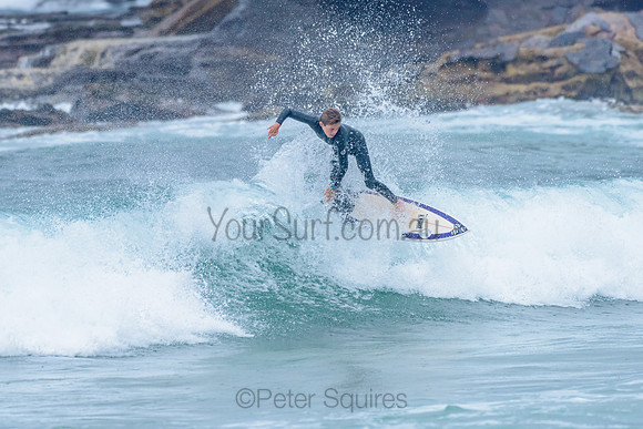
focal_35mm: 628
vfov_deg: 2.2
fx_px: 11214
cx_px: 255
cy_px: 170
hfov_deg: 3.3
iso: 800
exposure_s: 1/2000
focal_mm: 500
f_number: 5.6
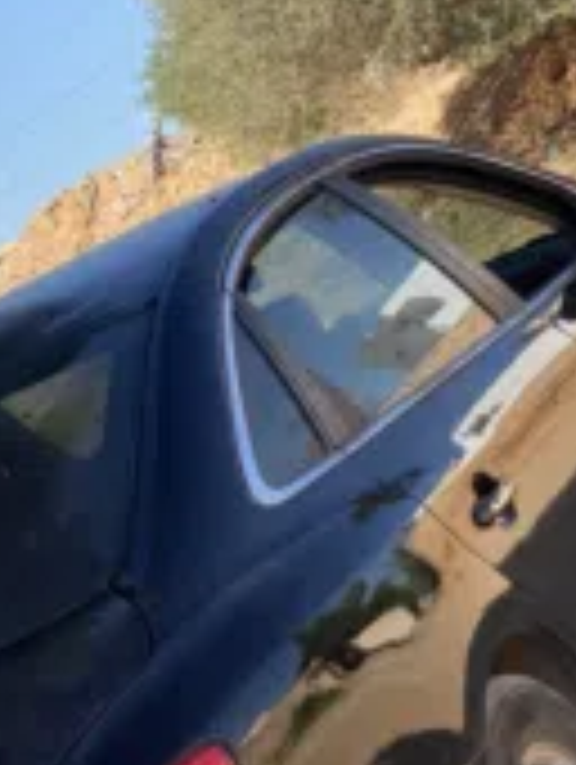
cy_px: 243
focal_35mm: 122
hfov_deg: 12.1
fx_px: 2700
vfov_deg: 16.1
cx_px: 441
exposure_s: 1/959
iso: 20
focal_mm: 6
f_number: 2
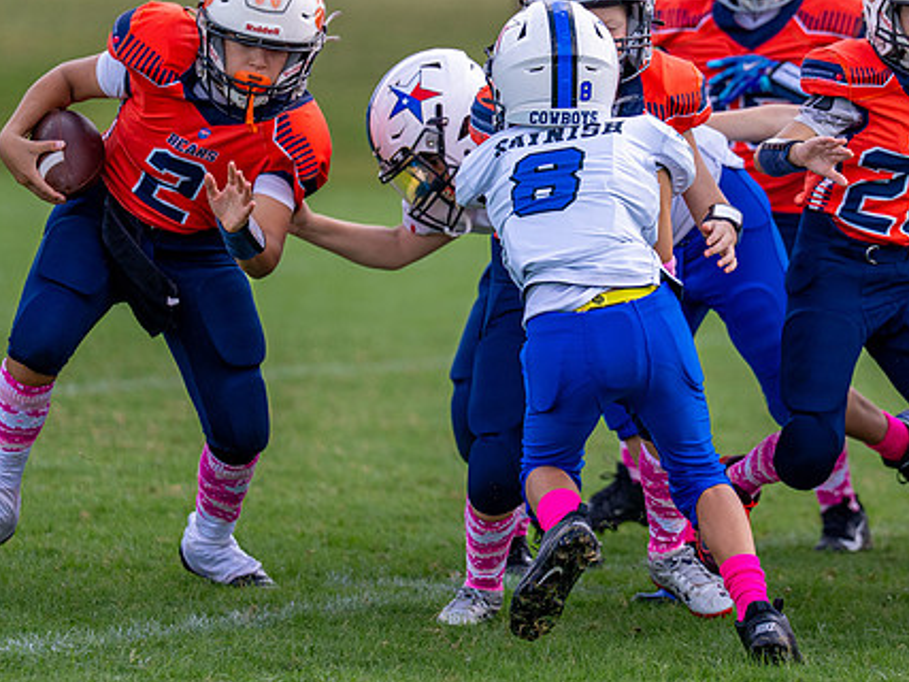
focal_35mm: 375
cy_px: 260
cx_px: 703
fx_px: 9845
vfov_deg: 4.0
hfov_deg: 5.3
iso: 250
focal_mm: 185
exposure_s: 1/2500
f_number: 2.8
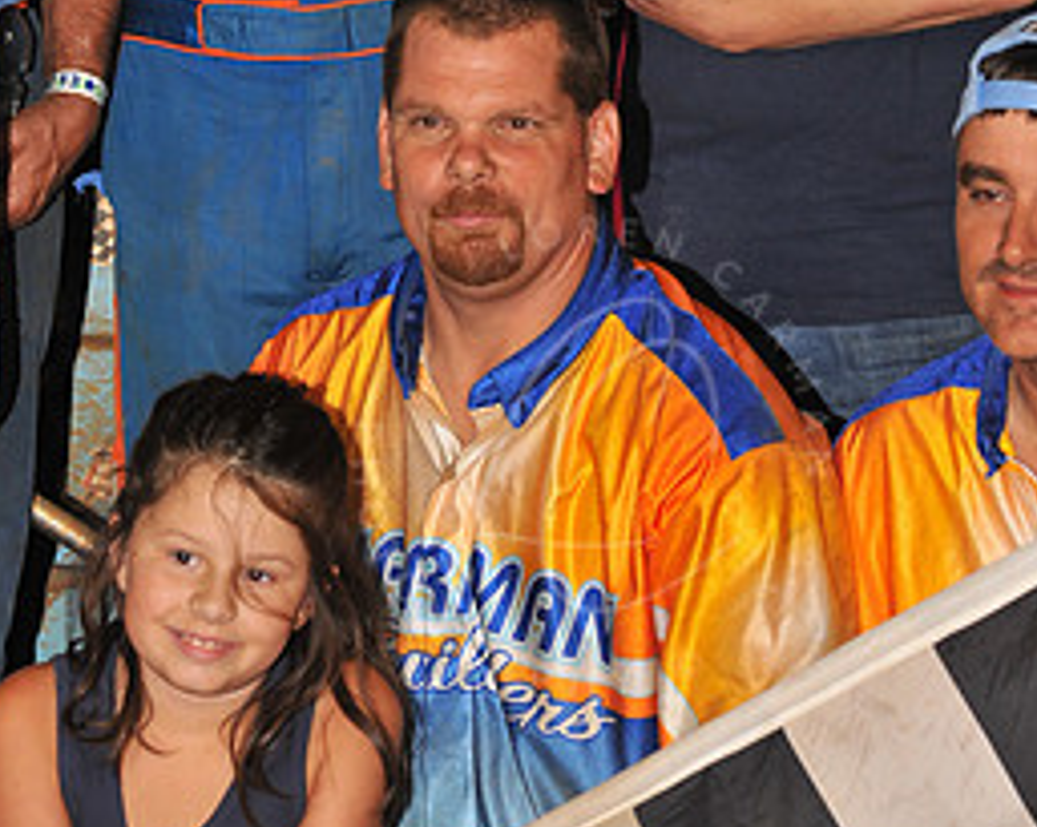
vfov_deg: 6.9
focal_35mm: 222
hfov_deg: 8.7
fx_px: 6806
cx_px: 591
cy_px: -48
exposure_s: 1/250
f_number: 8
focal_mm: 135
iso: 640
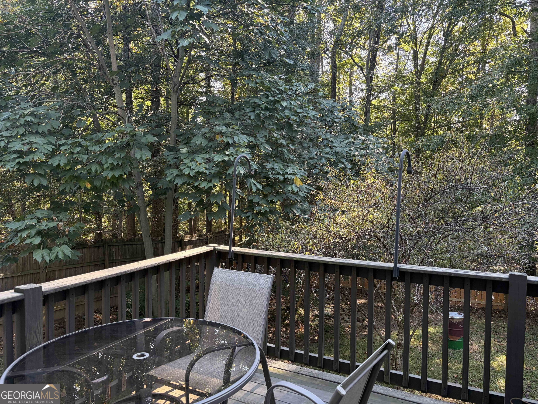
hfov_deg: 67.3
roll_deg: +0.2
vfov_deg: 53.1
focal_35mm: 26
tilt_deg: -2.0
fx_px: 404
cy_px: 202
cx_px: 269
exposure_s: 1/227
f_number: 1.6
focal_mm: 5.96
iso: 125
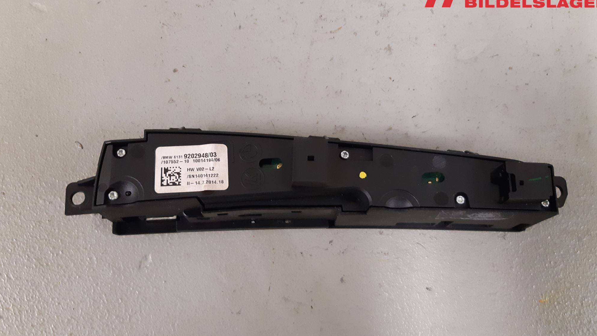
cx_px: 302
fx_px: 459
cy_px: 186
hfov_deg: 66.1
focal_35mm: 29
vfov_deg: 40.1
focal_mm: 3.93
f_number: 1.7
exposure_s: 1/50
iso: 250
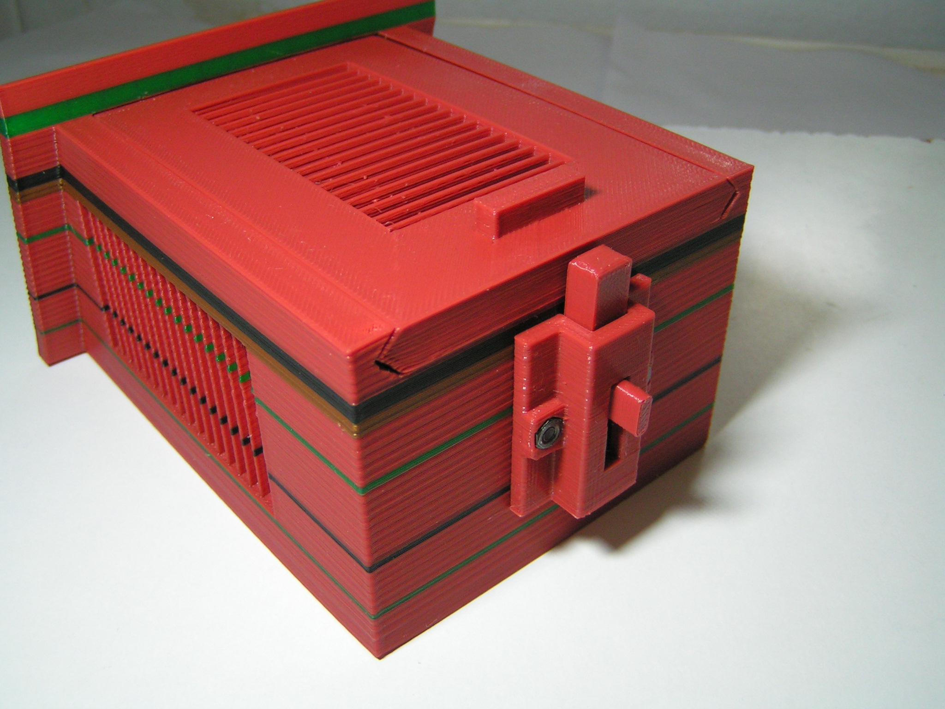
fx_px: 1037
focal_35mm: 38
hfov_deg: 49.0
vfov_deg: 37.7
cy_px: 354
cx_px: 472
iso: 100
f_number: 2.8
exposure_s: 1/40
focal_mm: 5.8
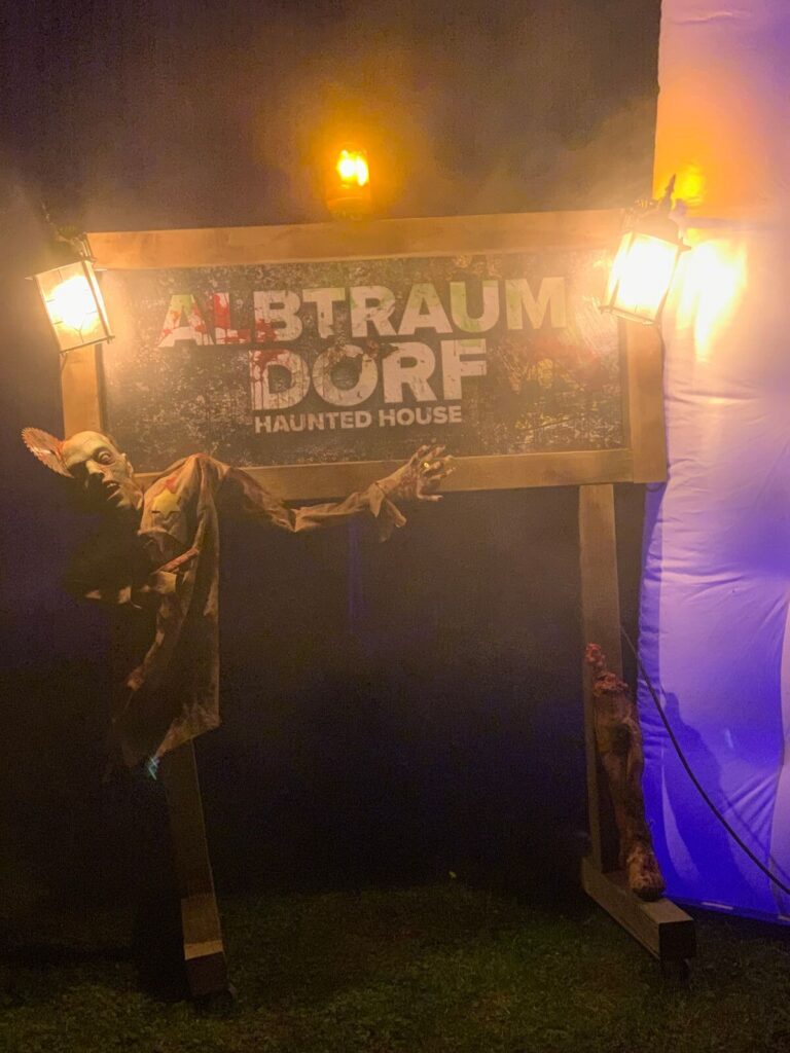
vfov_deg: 36.8
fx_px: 1582
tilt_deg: -2.7
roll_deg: +0.5
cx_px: 395
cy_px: 526
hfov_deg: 28.0
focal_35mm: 52
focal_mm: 6
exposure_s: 1/25
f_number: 2.4
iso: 640
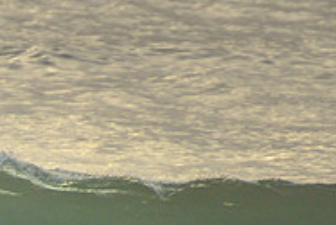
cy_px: 283
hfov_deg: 1.2
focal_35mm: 1703
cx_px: -238
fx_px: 15907
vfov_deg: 0.8
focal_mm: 400
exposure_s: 1/2000
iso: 560
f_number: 5.6
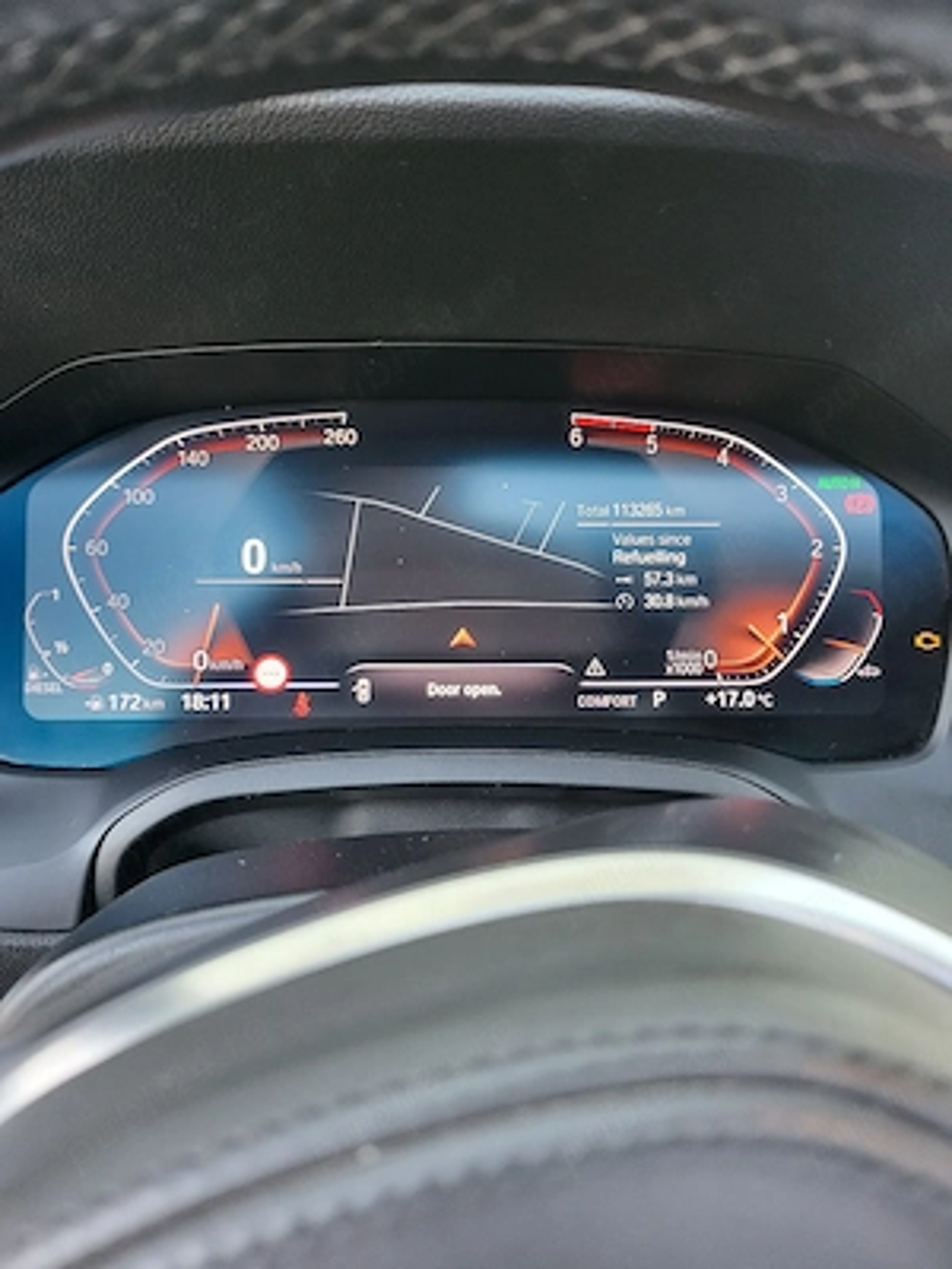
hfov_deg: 56.8
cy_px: 634
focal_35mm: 24
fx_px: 880
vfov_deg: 71.6
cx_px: 476
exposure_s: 1/100
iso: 250
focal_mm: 5
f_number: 1.8
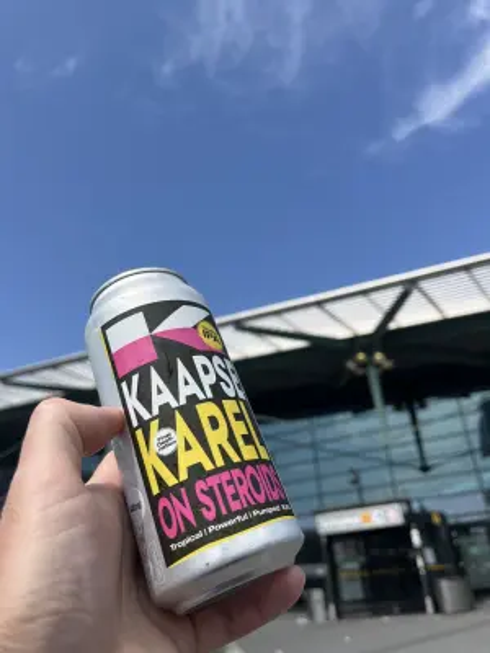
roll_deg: +6.4
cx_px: 245
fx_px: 491
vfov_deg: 67.3
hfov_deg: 53.1
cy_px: 326
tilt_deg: +27.1
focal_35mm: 26
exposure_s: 1/3215
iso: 50
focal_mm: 5.1
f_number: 1.6
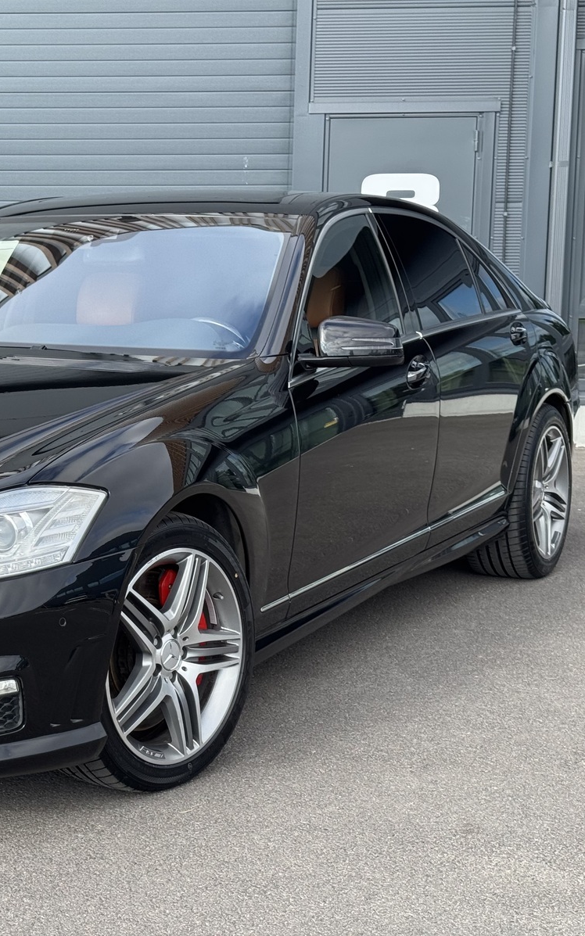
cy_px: 468
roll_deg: -0.3
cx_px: 35
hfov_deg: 18.7
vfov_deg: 30.2
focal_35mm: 68
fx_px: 1735
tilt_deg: -7.4
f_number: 1.78
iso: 64
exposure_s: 1/1043
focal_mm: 6.76
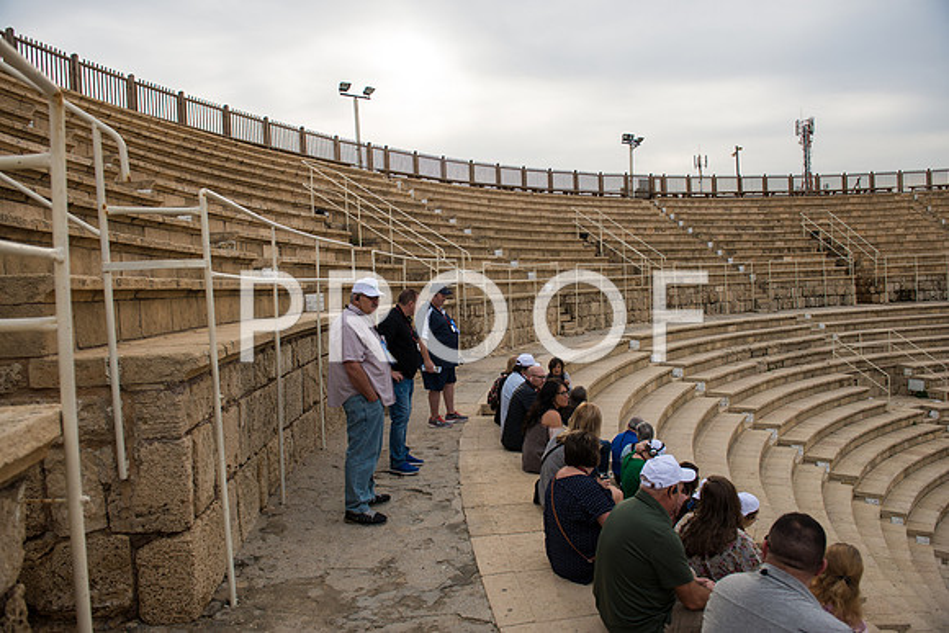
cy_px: 316
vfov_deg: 53.2
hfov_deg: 73.7
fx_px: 633
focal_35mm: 24
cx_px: 474
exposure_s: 1/640
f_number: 3.5
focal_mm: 24
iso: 100
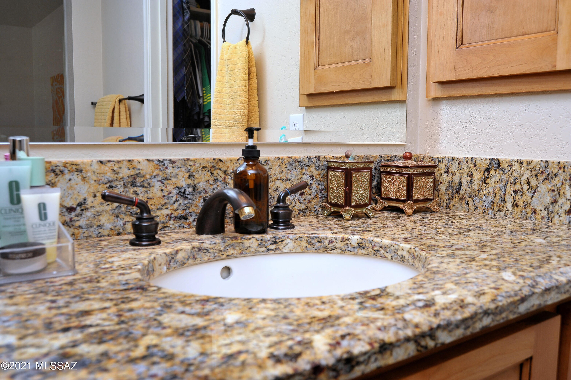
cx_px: 286
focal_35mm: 35
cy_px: 190
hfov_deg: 54.5
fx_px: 555
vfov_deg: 37.8
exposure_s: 1/40
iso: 640
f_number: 6.3
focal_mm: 35
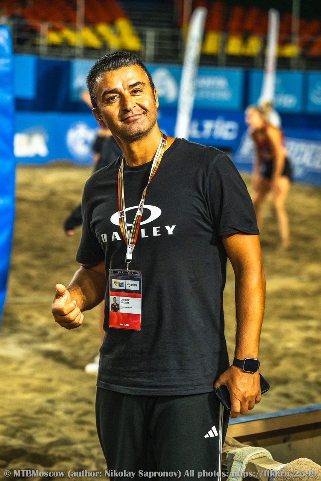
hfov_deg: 14.7
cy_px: 240
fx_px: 1244
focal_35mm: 93
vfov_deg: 21.9
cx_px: 160
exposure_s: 1/2000
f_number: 3.5
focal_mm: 93
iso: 2000
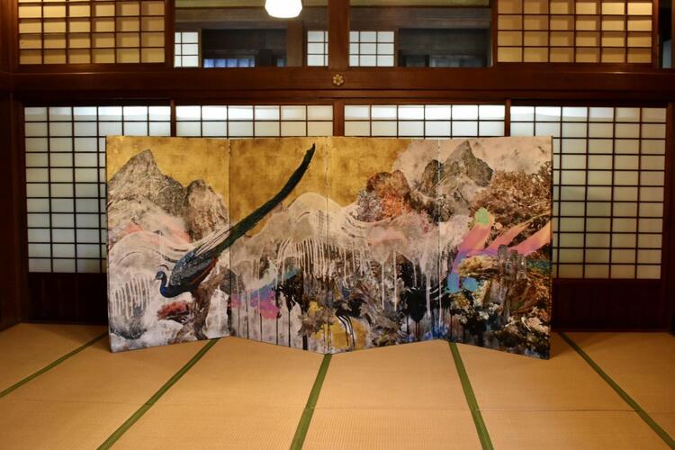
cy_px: 225
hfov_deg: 57.2
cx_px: 338
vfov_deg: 40.0
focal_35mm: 33
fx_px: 619
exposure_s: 1/15
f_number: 6.3
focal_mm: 22
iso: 2000
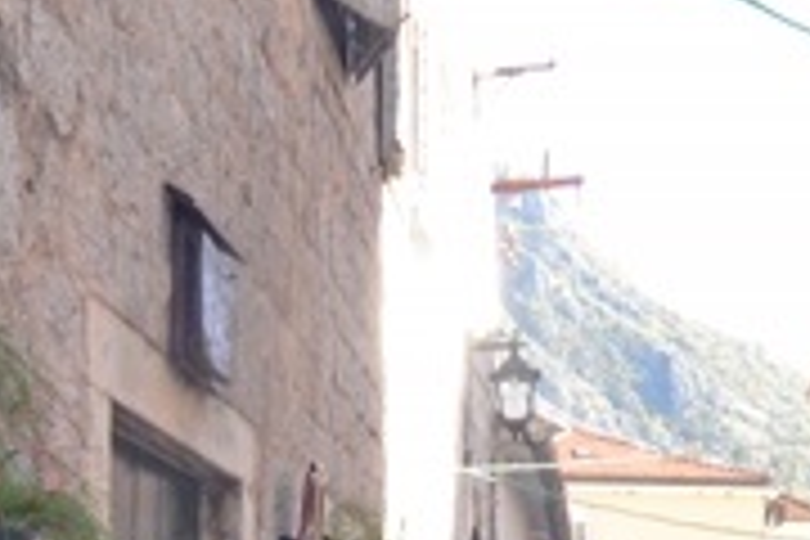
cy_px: 729
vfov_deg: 15.0
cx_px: 261
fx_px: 1940
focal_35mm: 86
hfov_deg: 23.5
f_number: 10
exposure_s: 1/80
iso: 400
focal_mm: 11.5
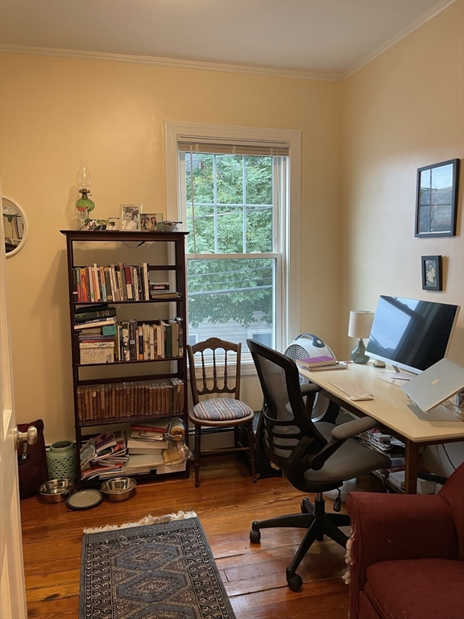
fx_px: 465
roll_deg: +0.9
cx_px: 232
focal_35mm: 26
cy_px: 310
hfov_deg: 53.1
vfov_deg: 67.3
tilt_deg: -4.7
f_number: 1.6
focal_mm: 4.2
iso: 125
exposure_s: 1/60
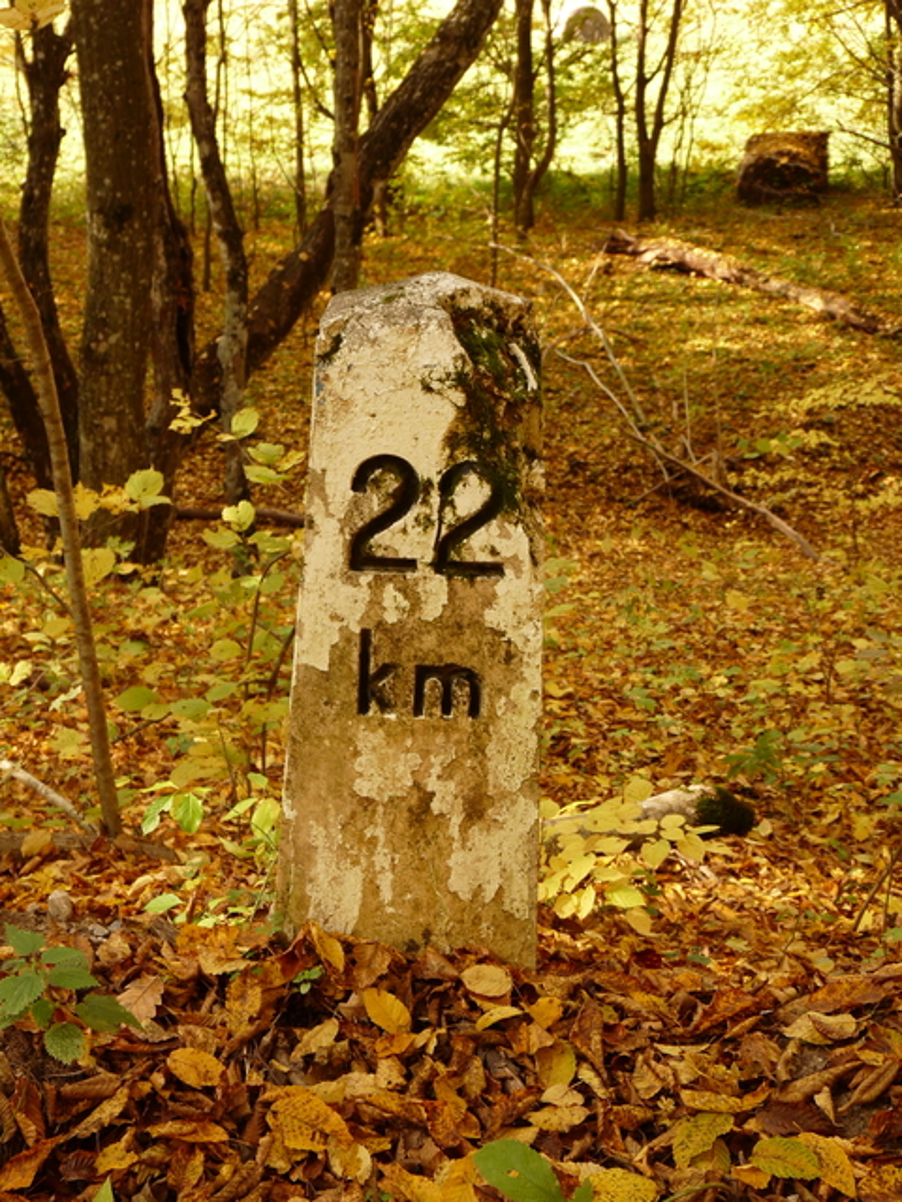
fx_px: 1911
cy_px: 601
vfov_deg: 34.9
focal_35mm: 55
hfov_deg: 26.6
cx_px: 451
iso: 100
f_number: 3.2
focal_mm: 9.8
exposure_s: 1/80
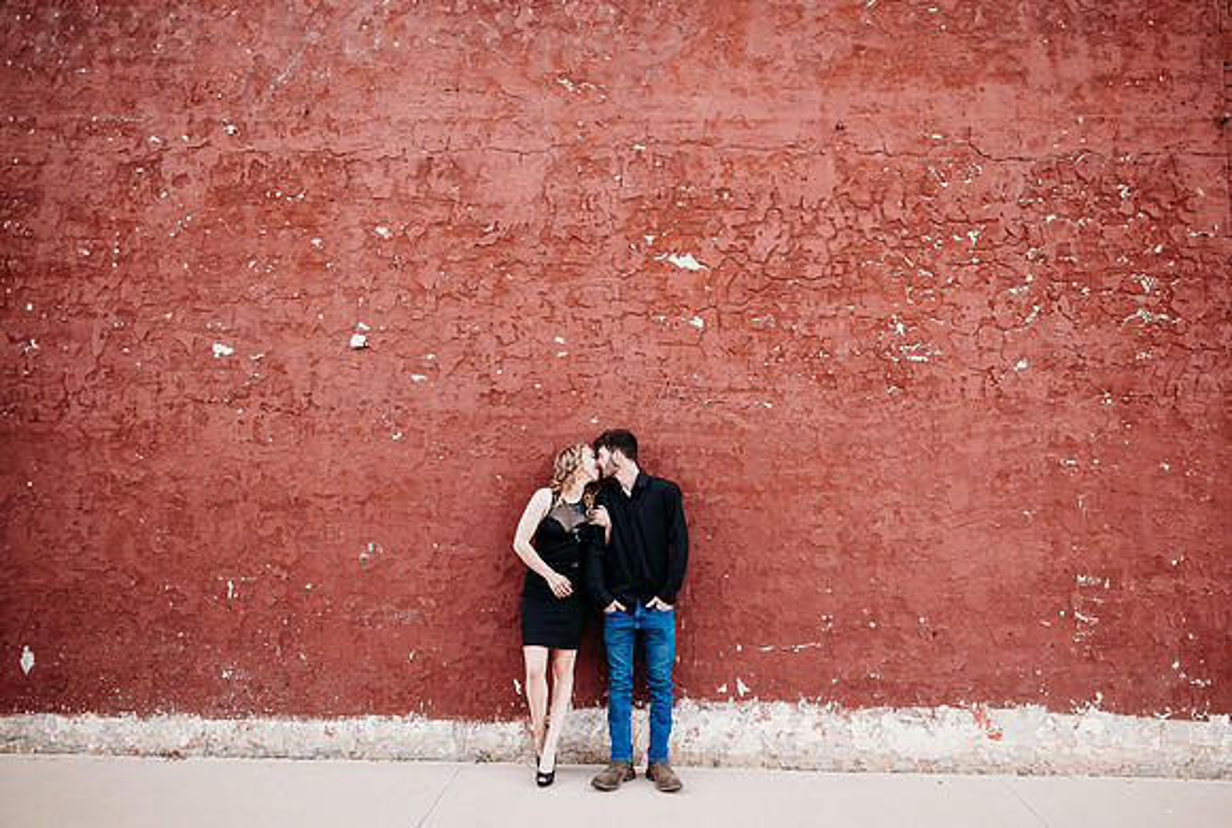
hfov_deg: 70.3
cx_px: 644
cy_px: 408
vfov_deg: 50.7
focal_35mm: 25
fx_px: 874
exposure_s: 1/640
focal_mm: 24
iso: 250
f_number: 2.8
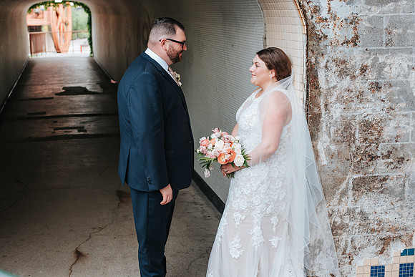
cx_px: 202
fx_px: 608
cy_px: 138
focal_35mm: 53
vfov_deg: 25.7
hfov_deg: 37.7
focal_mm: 50
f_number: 4
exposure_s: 1/250
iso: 320
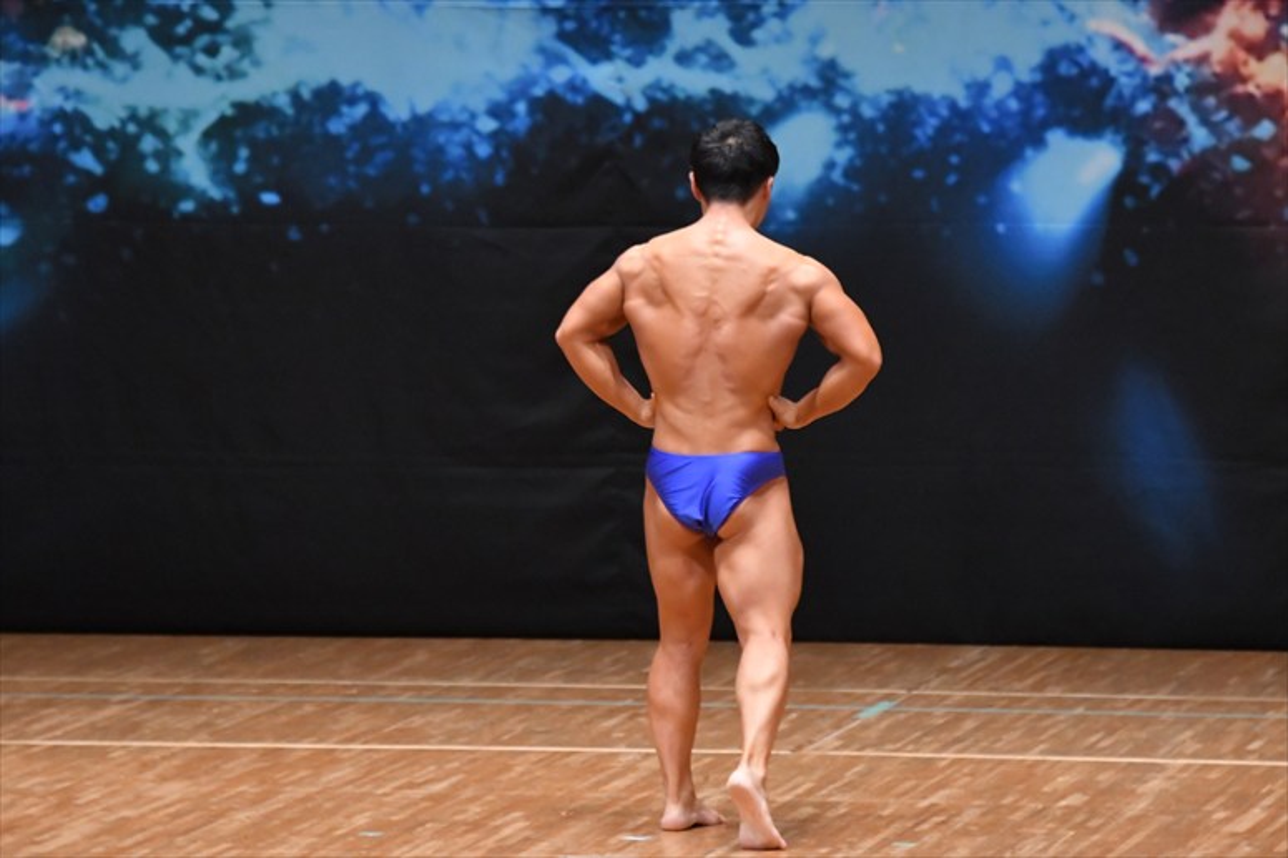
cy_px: 429
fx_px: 10192
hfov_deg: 7.2
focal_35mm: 285
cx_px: 644
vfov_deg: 4.8
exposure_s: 1/400
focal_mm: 190
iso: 6400
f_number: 5.6
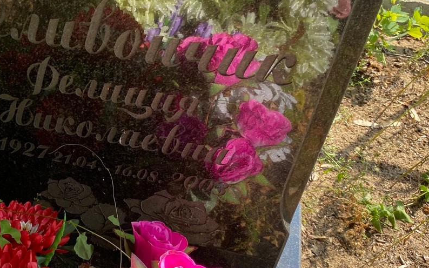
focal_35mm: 50
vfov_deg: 25.8
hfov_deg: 39.0
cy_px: 127
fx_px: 584
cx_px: 96
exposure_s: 1/414
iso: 32
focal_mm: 4.25
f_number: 1.8
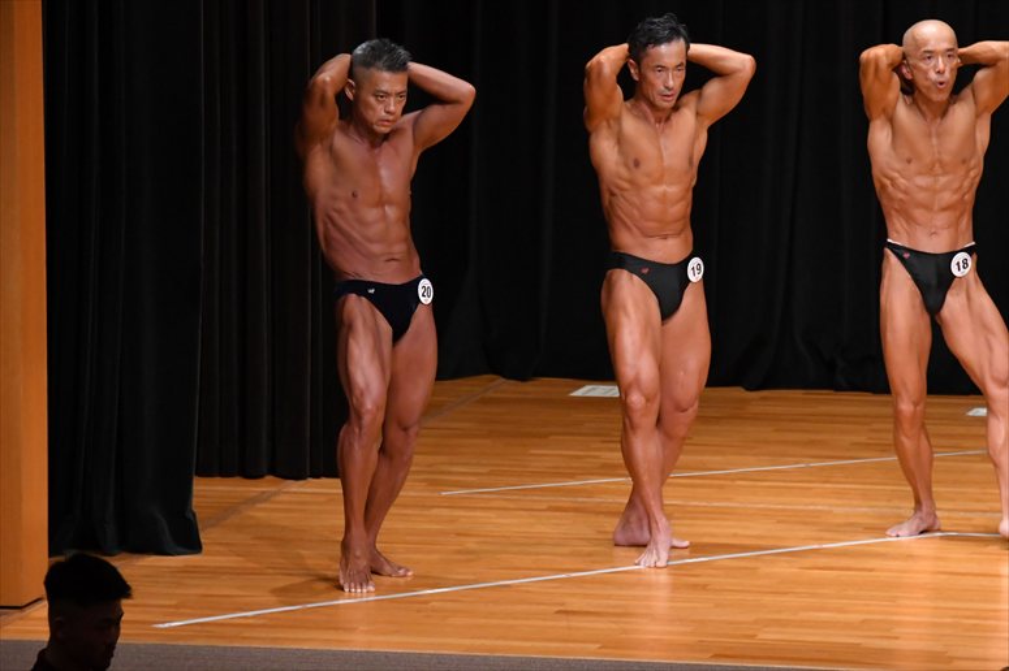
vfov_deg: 5.1
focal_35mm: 270
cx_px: 504
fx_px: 7564
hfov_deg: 7.6
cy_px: 336
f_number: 5.6
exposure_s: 1/400
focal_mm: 180
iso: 5000
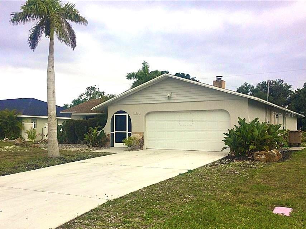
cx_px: 153
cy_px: 114
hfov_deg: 58.4
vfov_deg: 45.4
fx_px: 274
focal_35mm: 31
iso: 25
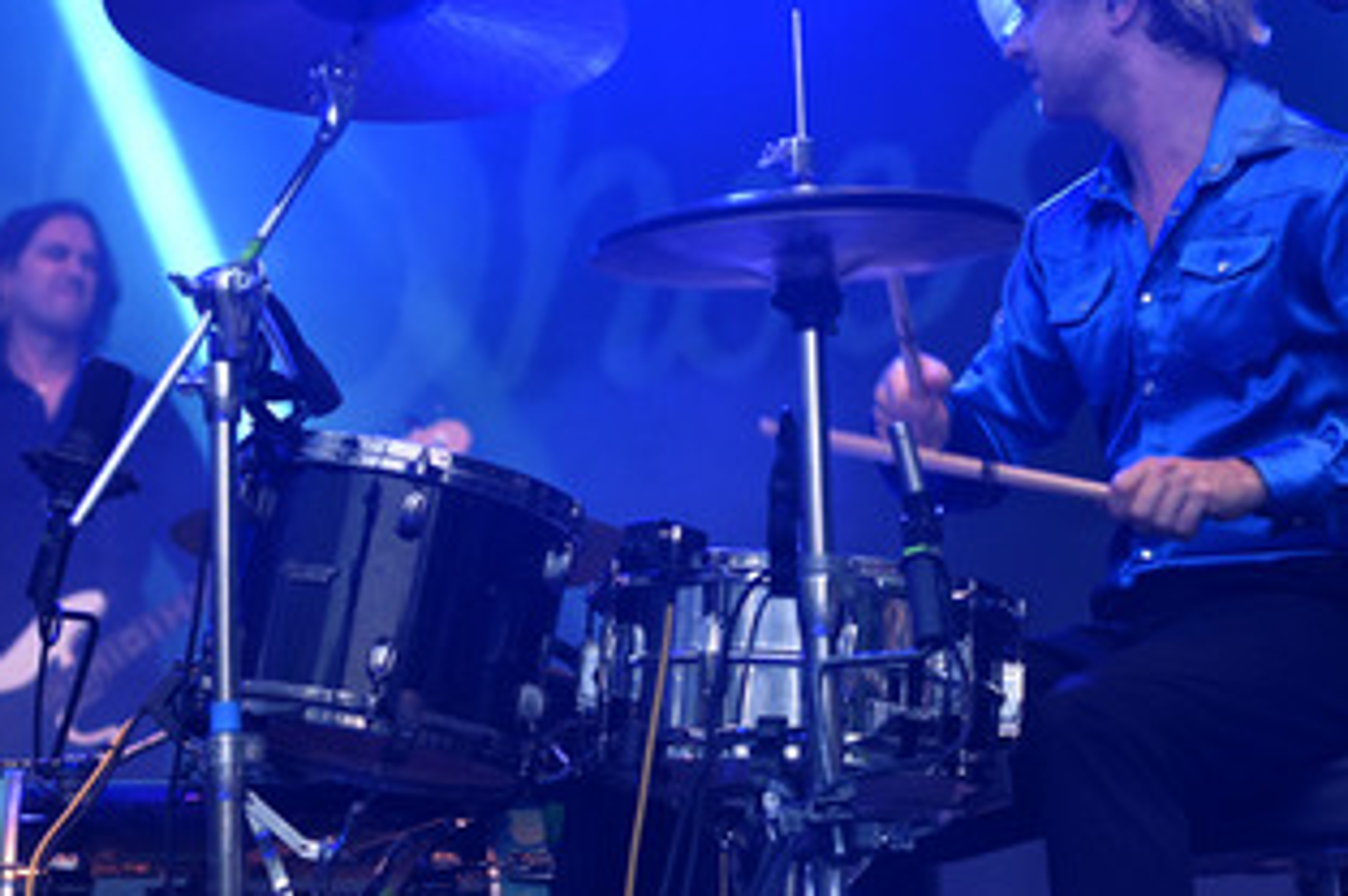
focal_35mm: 101
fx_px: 3778
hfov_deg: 20.2
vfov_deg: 13.5
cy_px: 396
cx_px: 846
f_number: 3.5
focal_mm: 70
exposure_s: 1/160
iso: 1250
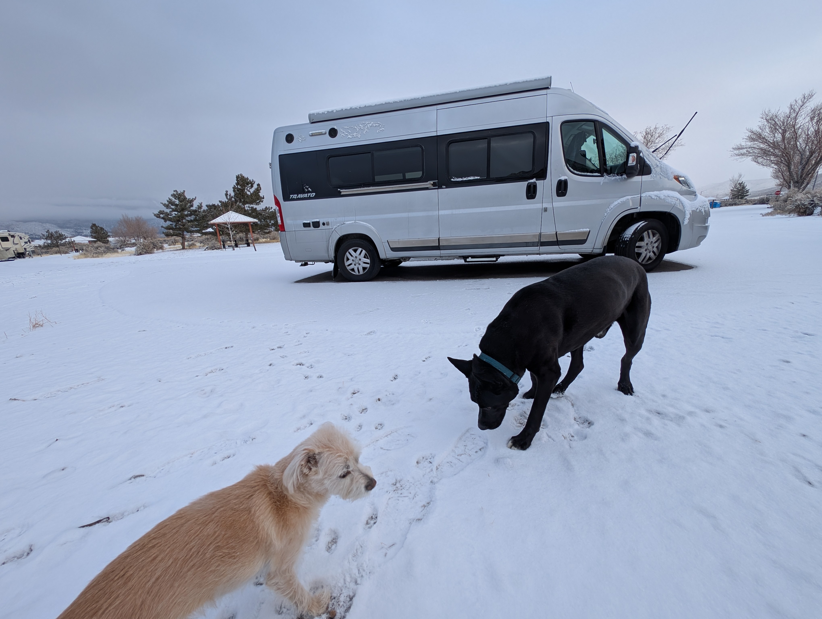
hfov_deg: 110.5
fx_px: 285
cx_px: 411
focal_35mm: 12
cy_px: 310
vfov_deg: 94.6
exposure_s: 1/270
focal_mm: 2.23
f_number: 1.95
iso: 47
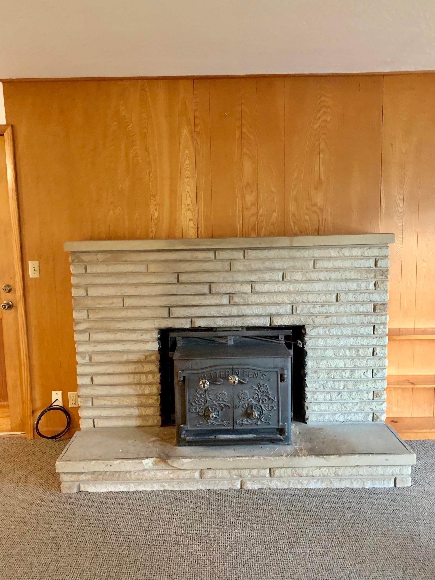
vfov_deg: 67.3
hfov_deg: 53.1
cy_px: 290
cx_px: 218
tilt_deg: -6.8
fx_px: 436
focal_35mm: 26
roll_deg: +1.7
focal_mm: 4.25
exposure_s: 1/30
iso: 640
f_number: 1.8
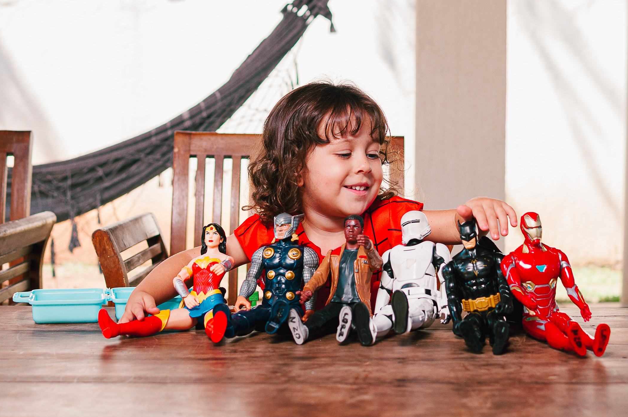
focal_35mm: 71
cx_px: 355
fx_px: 1237
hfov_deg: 28.5
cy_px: 204
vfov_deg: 19.1
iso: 320
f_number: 3.5
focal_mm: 35
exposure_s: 1/800
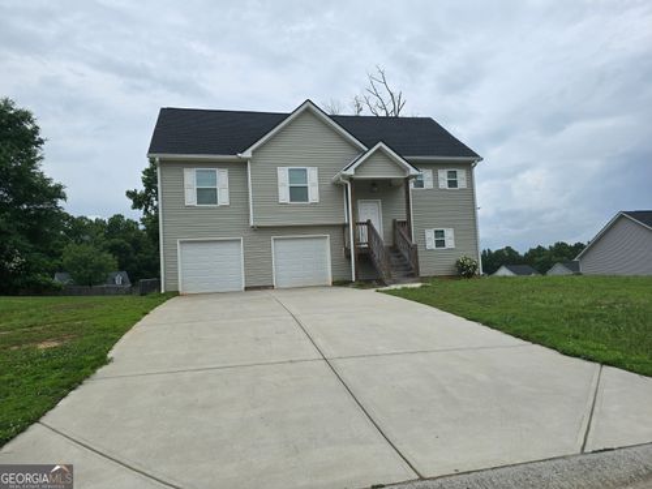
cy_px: 244
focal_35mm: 23
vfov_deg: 58.9
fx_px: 433
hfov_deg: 73.9
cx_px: 326
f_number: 1.7
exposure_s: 1/1078
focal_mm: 6.3
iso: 12
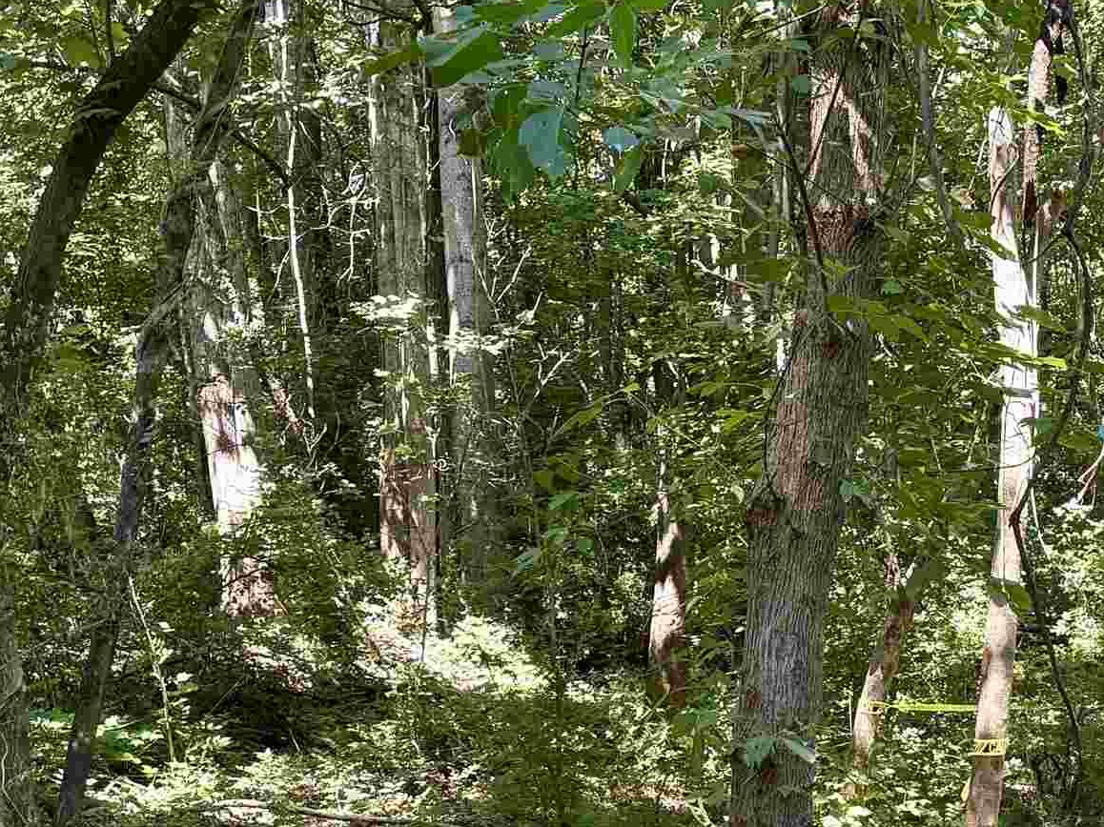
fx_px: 2200
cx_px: 701
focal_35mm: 69
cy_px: 967
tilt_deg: -10.7
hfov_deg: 28.1
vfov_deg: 20.1
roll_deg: +2.4
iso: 125
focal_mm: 5.96
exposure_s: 1/220
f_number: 1.6
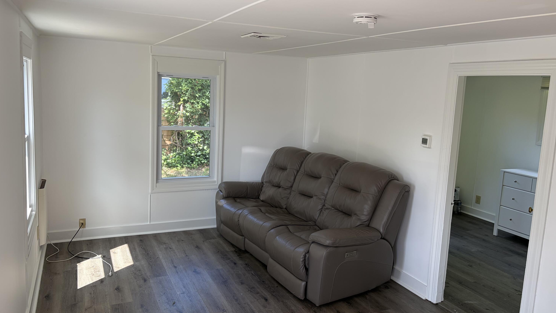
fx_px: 428
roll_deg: -1.8
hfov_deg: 66.1
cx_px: 274
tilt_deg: -4.4
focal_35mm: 29
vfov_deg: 40.2
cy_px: 149
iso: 64
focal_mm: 5.96
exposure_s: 1/121
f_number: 1.6
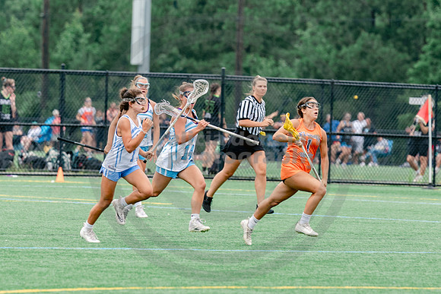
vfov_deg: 2.6
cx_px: 309
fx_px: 6404
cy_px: 148
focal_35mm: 523
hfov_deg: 3.9
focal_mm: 200
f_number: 3.5
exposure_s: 1/800
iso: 250
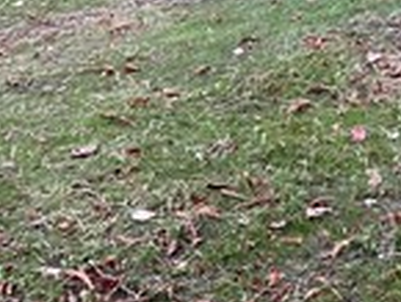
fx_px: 1333
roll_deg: +0.2
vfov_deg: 12.1
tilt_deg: -1.1
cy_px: -191
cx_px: 680
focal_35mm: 115
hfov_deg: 15.2
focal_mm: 5.7
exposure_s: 1/99
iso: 125
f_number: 1.5
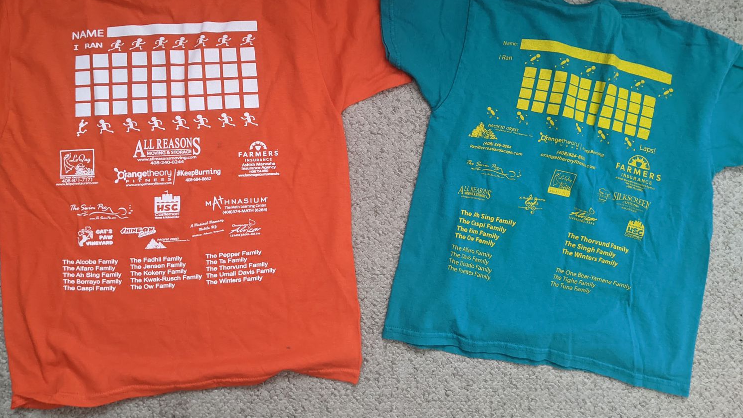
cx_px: 371
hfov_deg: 64.3
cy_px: 157
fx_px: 591
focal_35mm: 30
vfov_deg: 38.7
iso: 447
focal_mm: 4.44
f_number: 1.8
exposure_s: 1/24
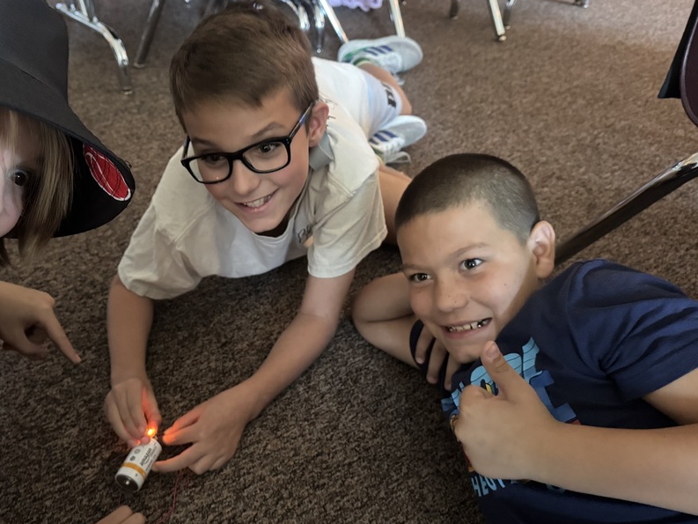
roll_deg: +0.2
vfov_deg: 45.5
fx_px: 625
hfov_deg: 57.8
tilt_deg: -36.7
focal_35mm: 31
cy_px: 262
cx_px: 275
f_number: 1.78
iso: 1600
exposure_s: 1/30
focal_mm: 6.76
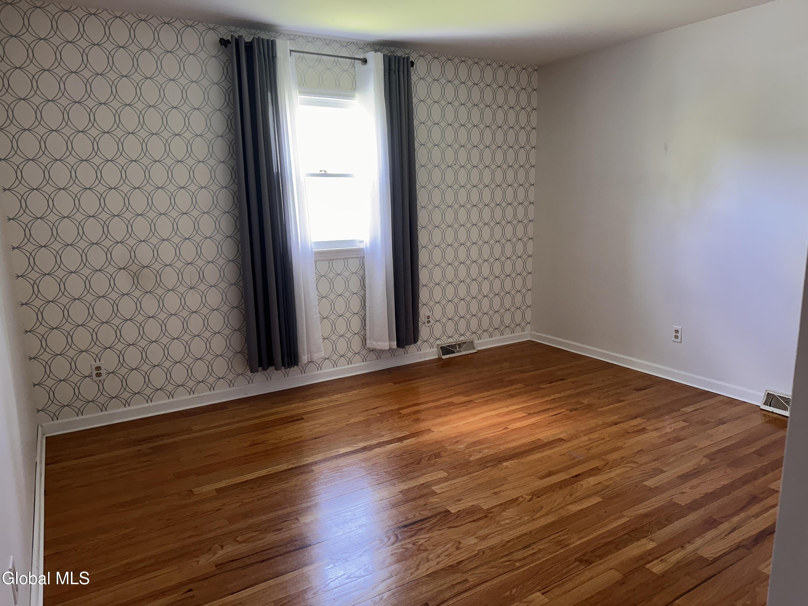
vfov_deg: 56.8
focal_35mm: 24
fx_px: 560
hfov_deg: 71.6
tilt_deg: -10.7
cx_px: 404
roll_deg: +1.4
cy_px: 303
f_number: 1.78
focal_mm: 6.86
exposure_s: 1/60
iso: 250
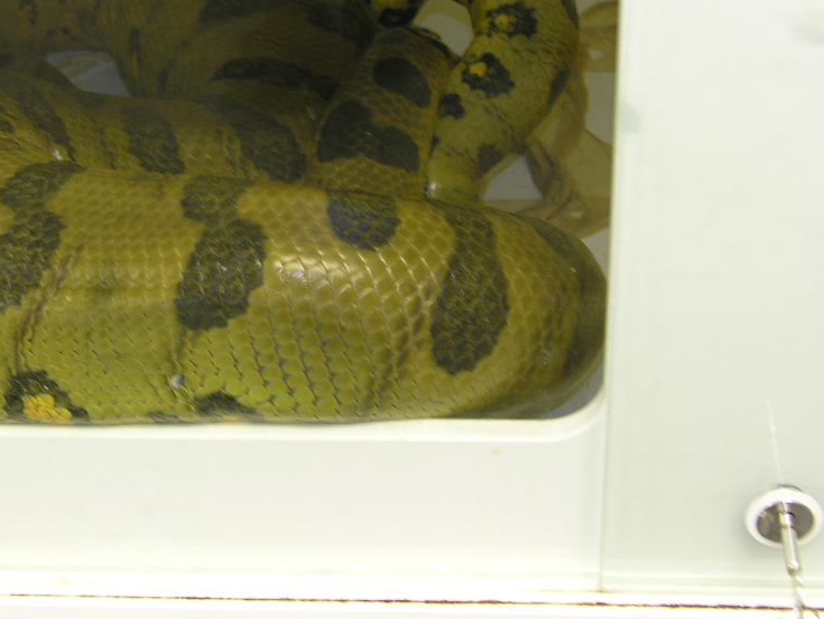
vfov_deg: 16.8
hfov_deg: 22.2
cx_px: 278
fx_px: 2095
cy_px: 210
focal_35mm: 88
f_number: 3.2
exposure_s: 1/3.9
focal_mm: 16.4
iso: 84
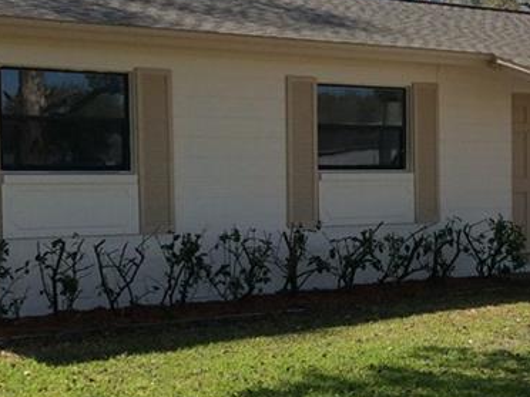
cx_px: 425
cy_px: 232
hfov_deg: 22.0
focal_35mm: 88
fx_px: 1347
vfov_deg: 16.8
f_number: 2.4
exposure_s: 1/1100
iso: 32
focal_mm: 3.3
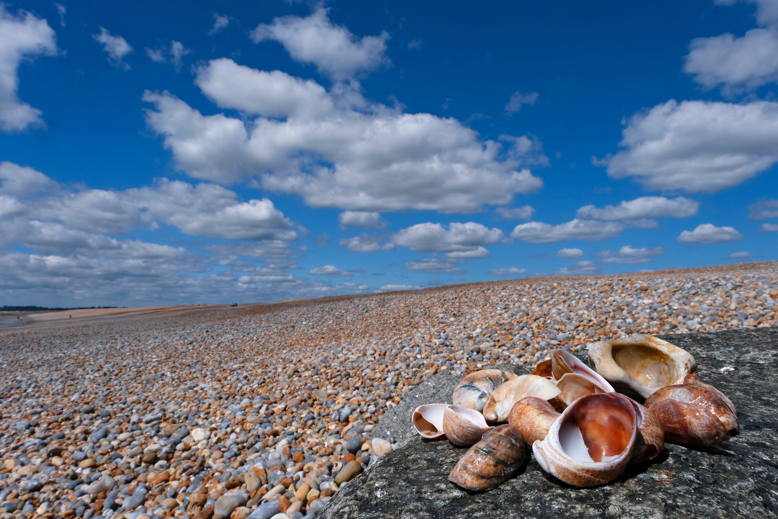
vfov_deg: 53.1
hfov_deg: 73.7
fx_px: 519
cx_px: 389
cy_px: 260
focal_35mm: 24
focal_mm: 16
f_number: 22
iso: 160
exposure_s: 1/85
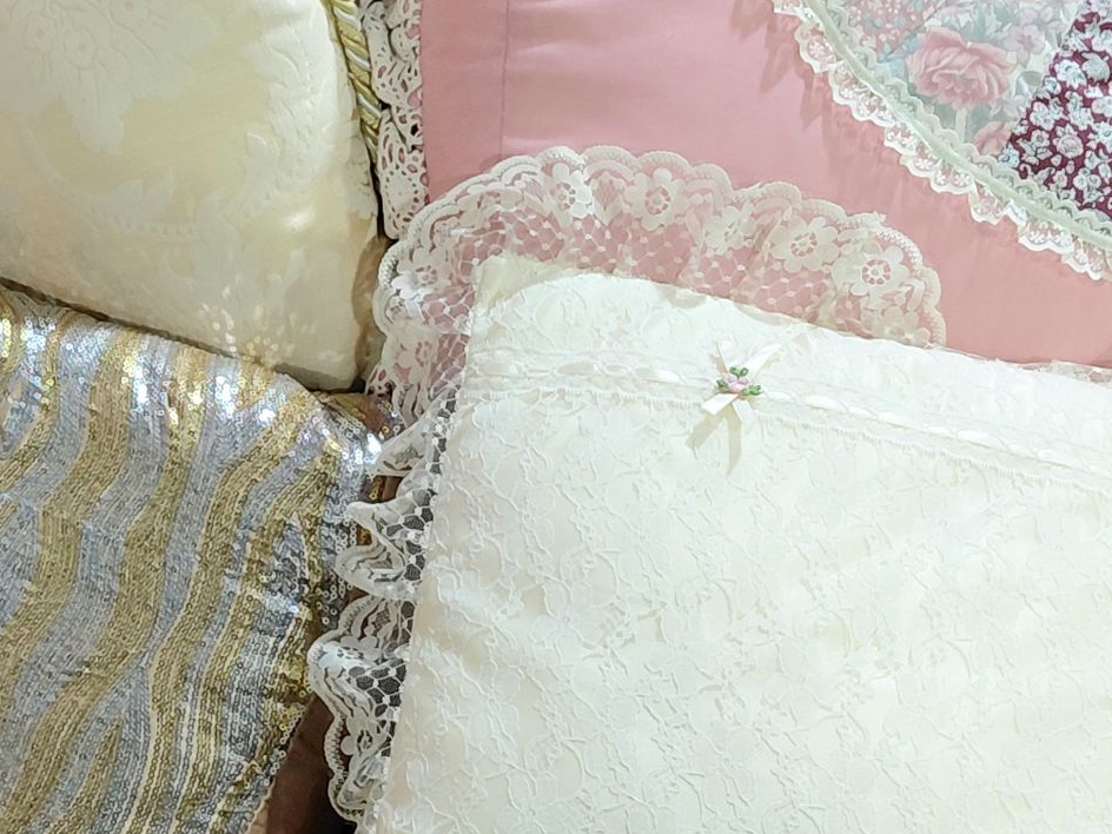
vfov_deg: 27.0
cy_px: 445
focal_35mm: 54
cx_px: -15
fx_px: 1735
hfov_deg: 32.5
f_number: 1.8
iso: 200
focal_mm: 4.69
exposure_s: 1/120
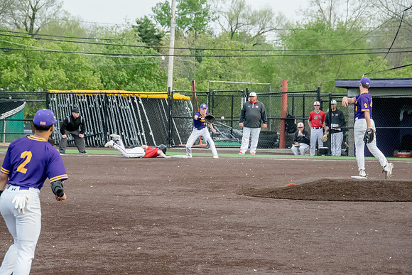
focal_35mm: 183
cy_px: 138
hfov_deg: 11.2
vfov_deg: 7.5
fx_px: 2095
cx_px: 206
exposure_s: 1/2000
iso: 4000
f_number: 5.6
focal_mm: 122
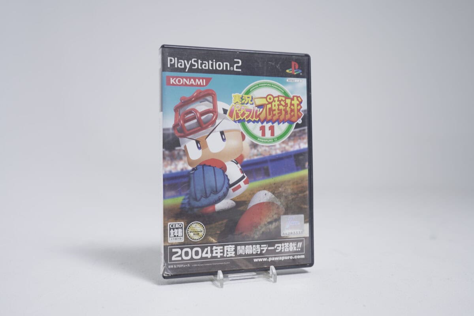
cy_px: 158
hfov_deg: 53.1
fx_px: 474
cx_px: 237
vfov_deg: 36.9
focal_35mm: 36
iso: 100
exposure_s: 1/8
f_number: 4.5
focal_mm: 36
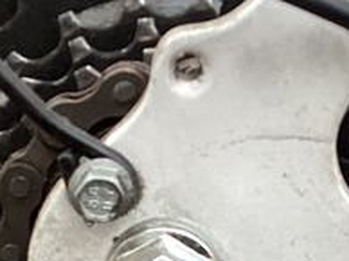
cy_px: 414
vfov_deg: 9.0
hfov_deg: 12.4
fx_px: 1611
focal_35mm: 160
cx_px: 164
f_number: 2.4
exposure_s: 1/100
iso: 80
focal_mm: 3.3
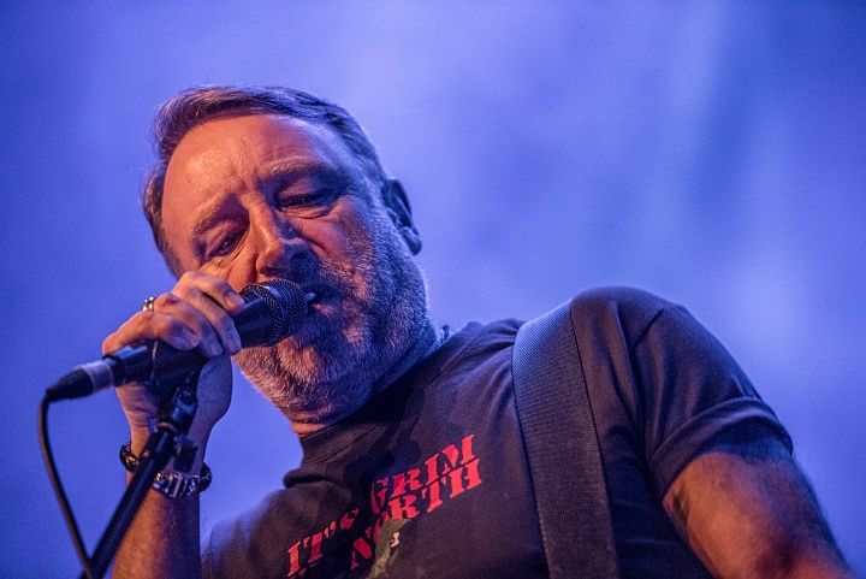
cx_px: 433
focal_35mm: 200
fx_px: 4814
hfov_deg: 10.3
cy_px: 290
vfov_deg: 6.9
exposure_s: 1/50
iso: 3200
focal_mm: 200
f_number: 2.8
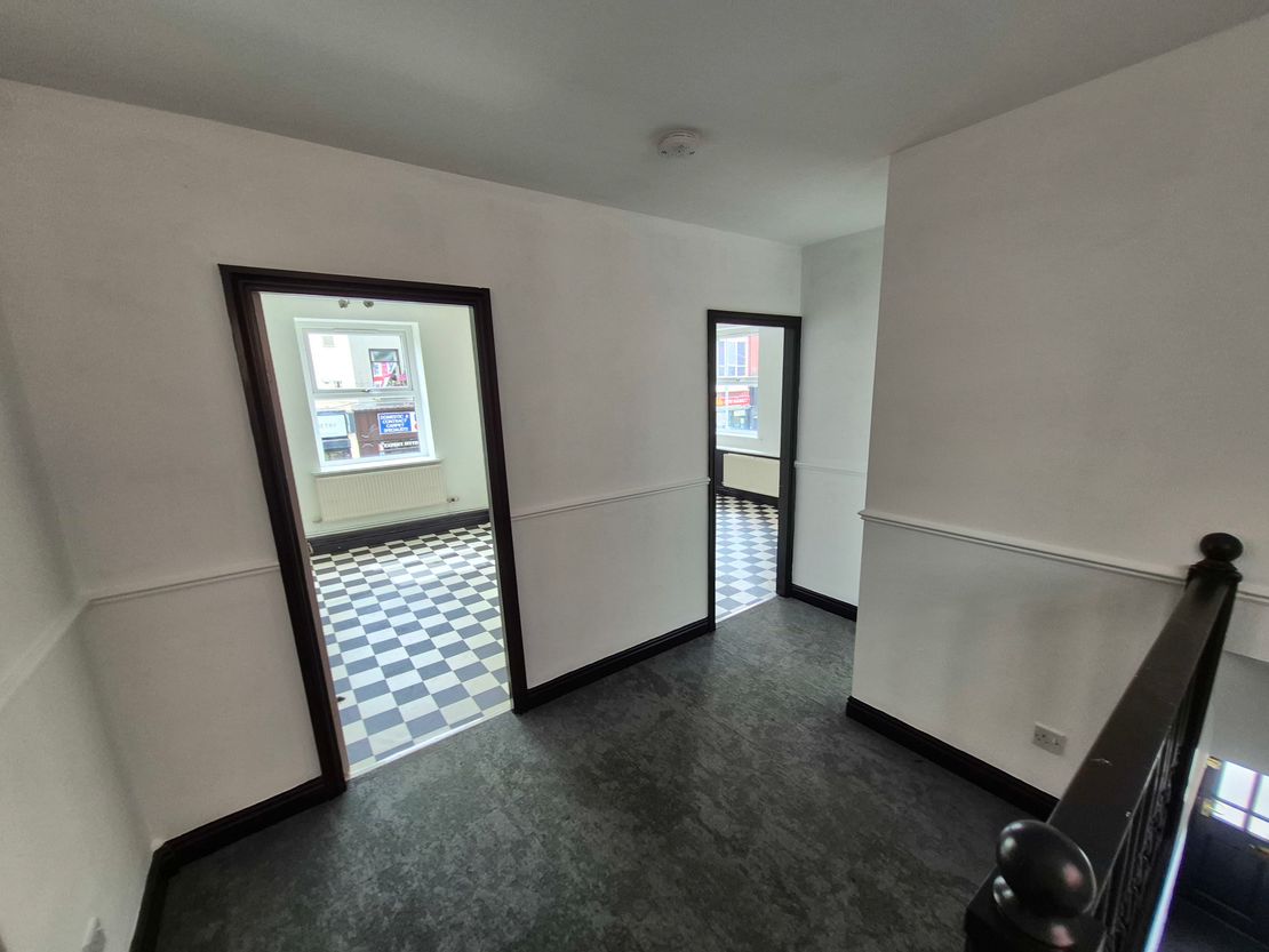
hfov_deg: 106.2
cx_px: 634
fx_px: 477
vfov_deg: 89.9
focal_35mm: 13
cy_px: 476
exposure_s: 1/50
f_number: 2.2
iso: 100
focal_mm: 1.74
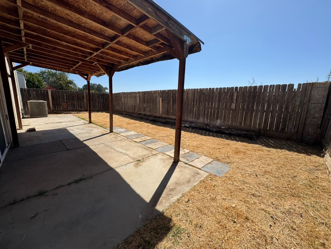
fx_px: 134
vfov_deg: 85.7
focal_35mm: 14
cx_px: 166
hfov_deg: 102.1
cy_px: 124
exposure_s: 1/3106
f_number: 2.2
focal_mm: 2.22
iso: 50
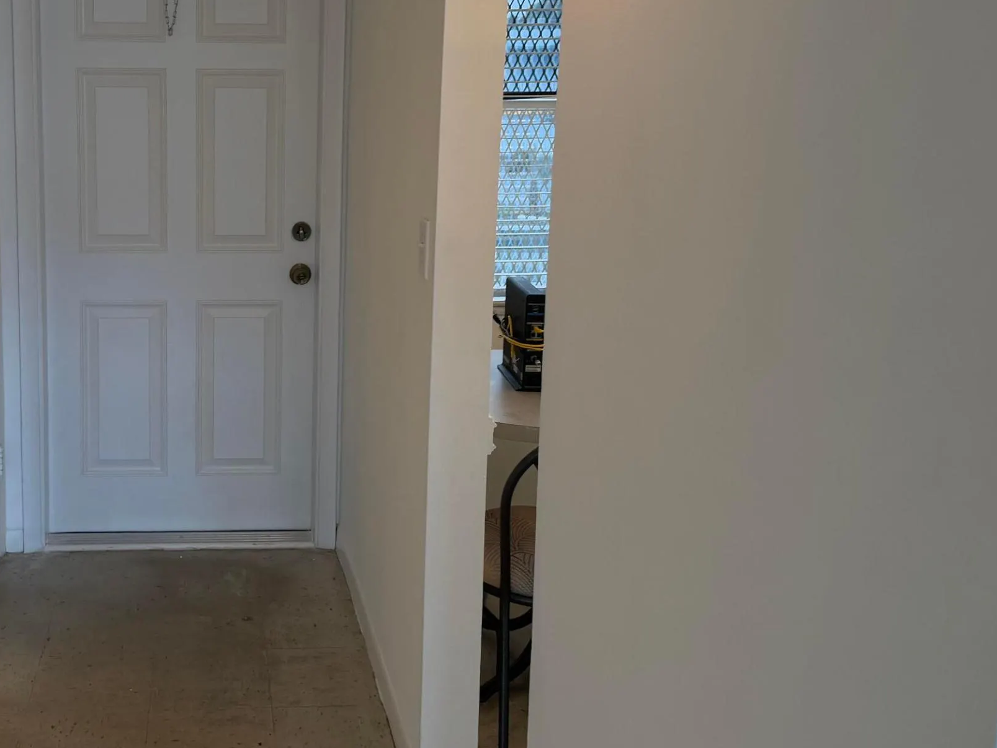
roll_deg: +0.8
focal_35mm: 43
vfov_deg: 33.4
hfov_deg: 42.6
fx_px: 1239
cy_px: 273
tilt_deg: -5.1
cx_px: 257
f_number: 1.78
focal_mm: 6.76
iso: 125
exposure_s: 1/60
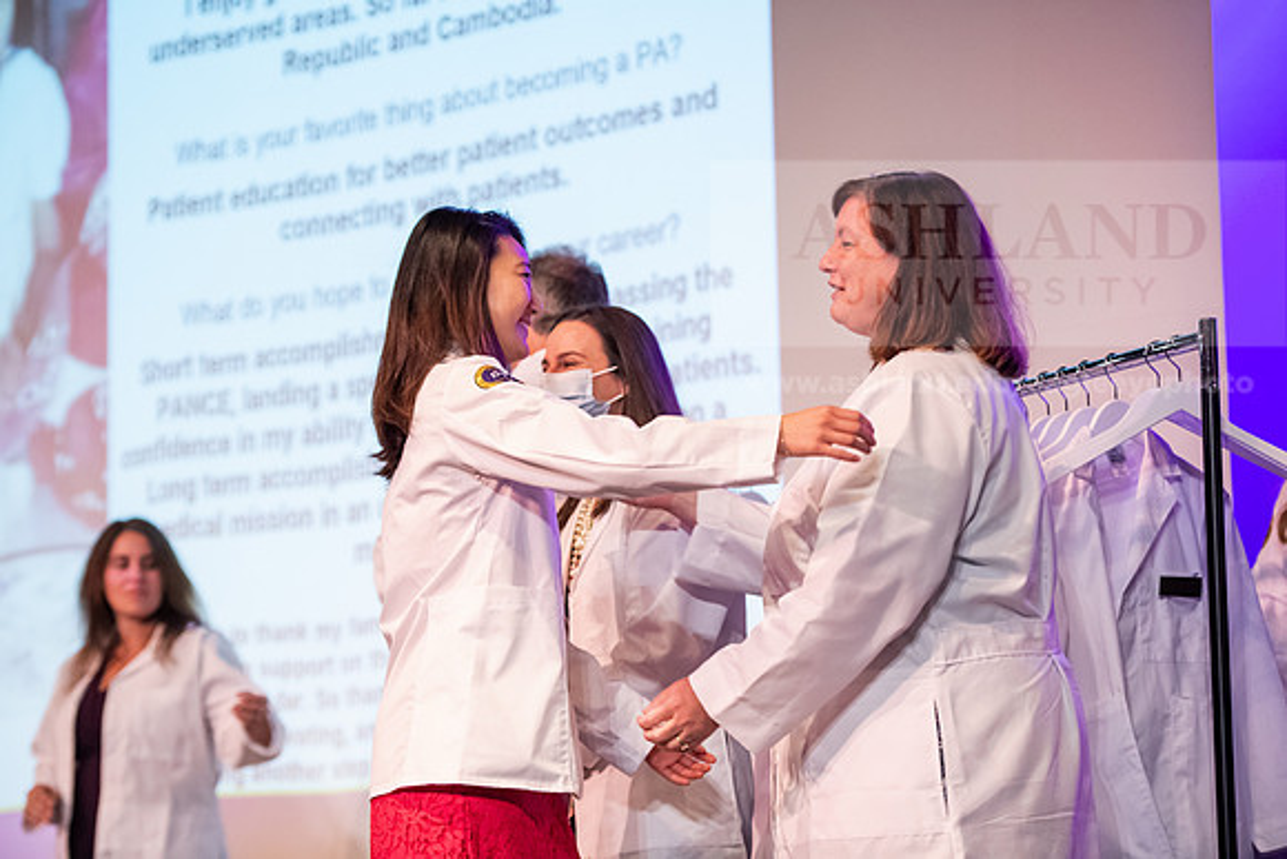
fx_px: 3576
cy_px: 430
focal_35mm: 100
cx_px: 644
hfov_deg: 20.4
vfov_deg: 13.7
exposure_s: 1/200
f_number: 3.2
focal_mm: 100
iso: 4000
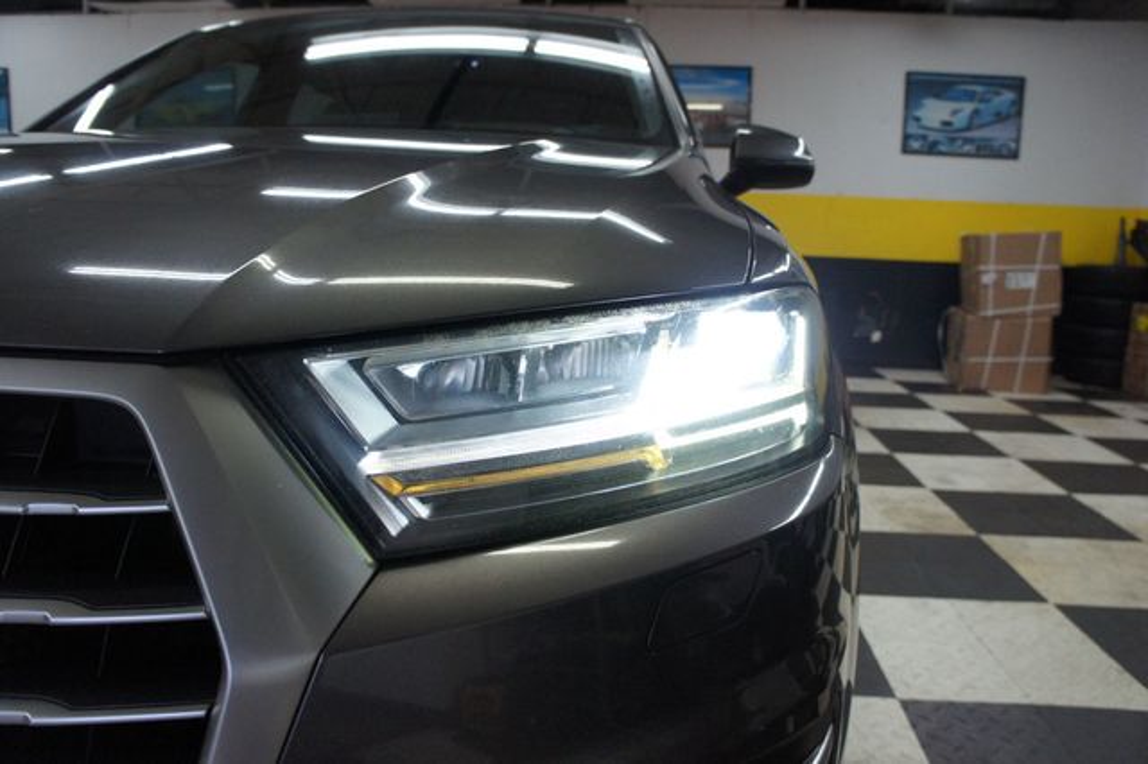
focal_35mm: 27
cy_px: 382
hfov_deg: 67.4
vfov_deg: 47.9
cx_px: 574
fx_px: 861
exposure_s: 1/250
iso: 1250
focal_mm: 18
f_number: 4
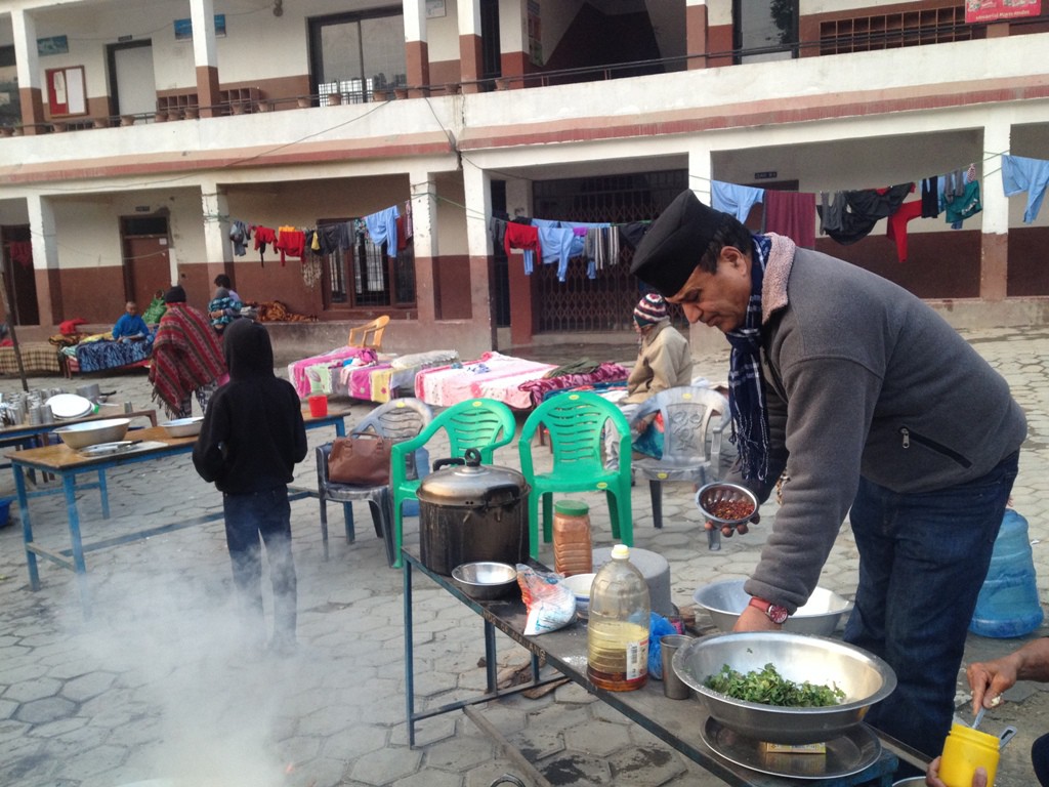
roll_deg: +1.7
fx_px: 1061
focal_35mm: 35
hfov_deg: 52.6
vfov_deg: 40.7
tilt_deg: -11.2
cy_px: 394
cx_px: 524
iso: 80
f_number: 2.4
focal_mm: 4.28
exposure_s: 1/120
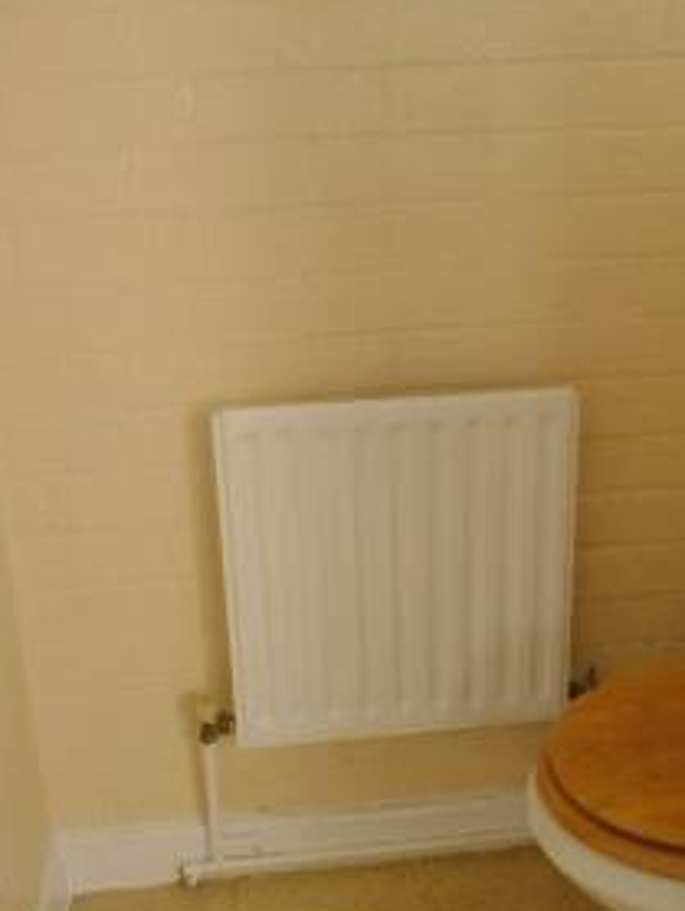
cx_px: 393
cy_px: 415
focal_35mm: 44
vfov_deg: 42.9
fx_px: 1159
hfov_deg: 32.9
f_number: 3.3
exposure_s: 1/100
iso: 100
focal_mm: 4.7
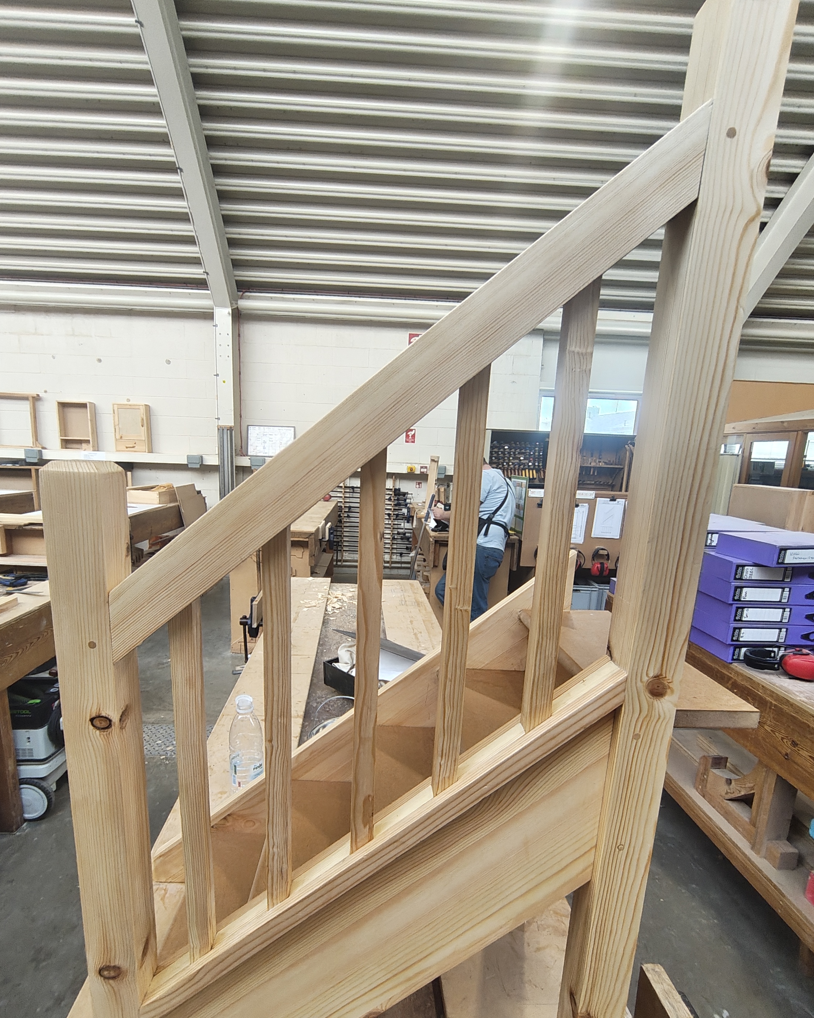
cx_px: 387
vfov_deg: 89.3
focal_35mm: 17
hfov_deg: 76.9
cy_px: 564
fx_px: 512
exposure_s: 1/100
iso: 78
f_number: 2.2
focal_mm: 1.64
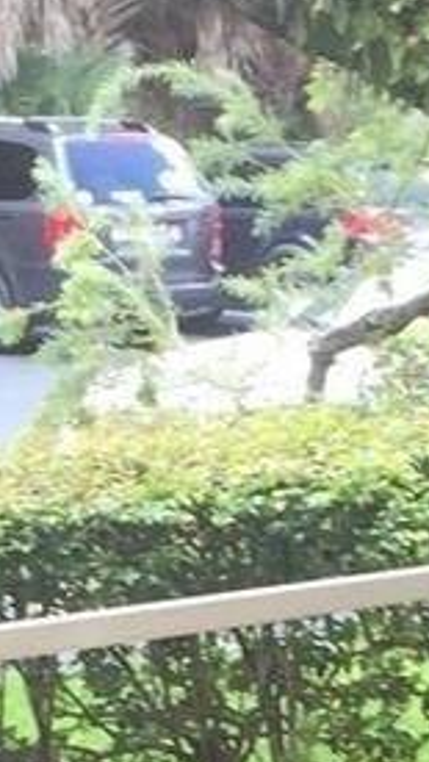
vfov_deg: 15.2
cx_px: 69
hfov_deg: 8.8
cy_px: 801
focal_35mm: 138
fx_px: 2786
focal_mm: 4.15
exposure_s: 1/60
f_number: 2.2
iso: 32
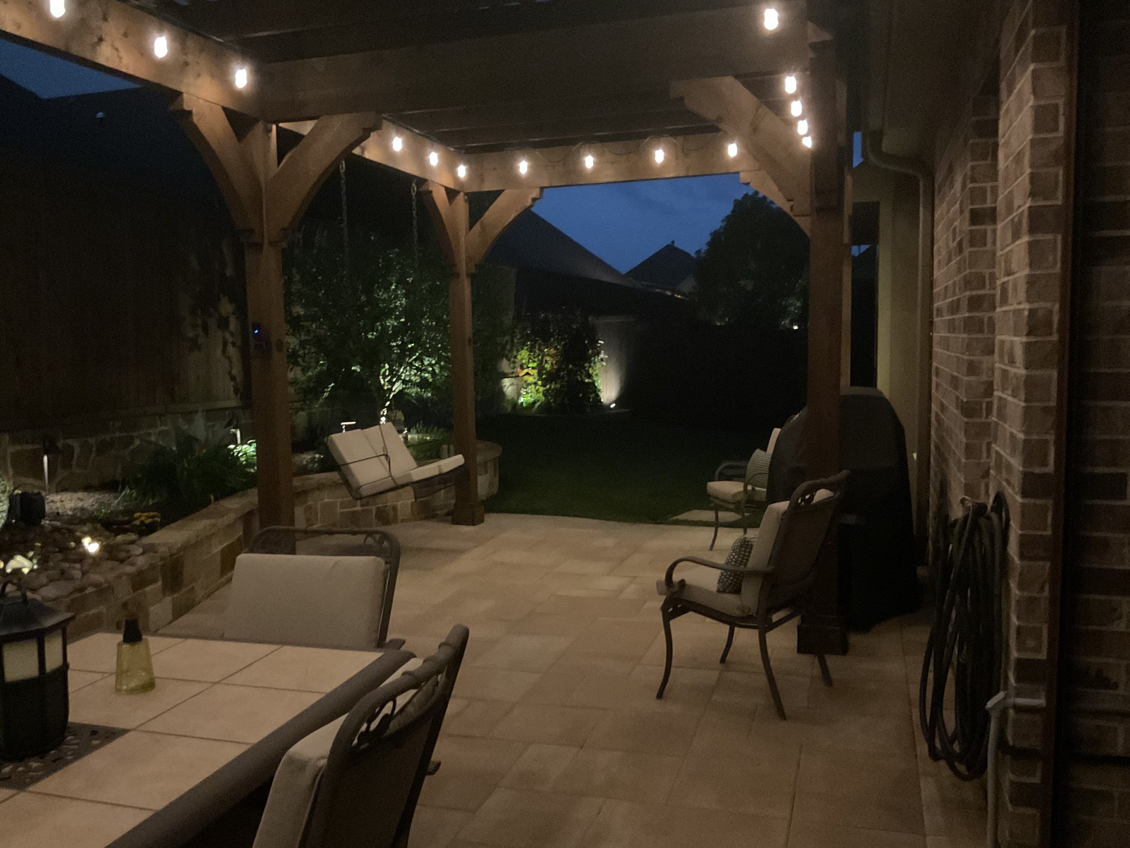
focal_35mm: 31
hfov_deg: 58.3
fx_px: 1012
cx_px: 543
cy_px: 443
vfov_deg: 45.4
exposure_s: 1/15
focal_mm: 3
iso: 800
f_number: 1.8
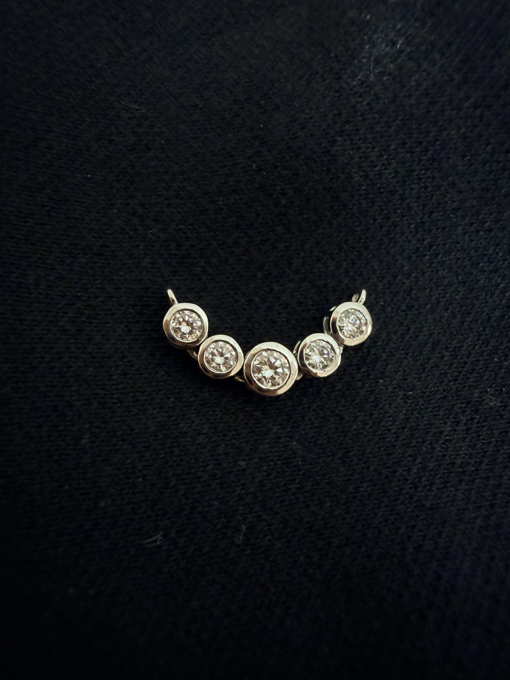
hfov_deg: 56.8
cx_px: 255
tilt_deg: -74.8
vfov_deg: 71.6
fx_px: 471
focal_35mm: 24
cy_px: 340
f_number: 2.2
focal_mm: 2.22
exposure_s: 1/60
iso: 200
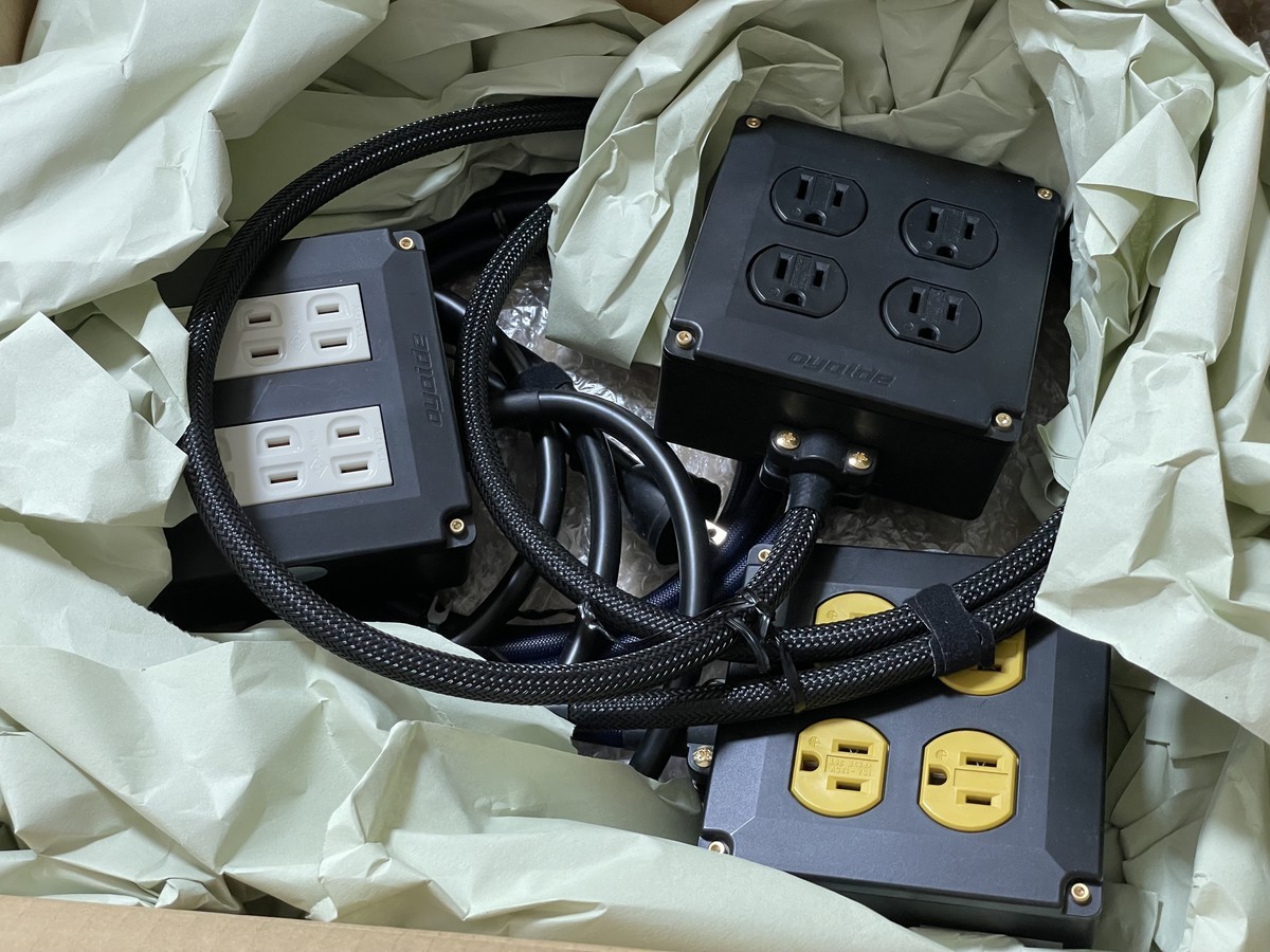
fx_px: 1908
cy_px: 476
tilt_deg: -64.4
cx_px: 635
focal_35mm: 52
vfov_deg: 28.0
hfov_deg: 36.8
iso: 250
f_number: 2
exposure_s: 1/51
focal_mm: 6
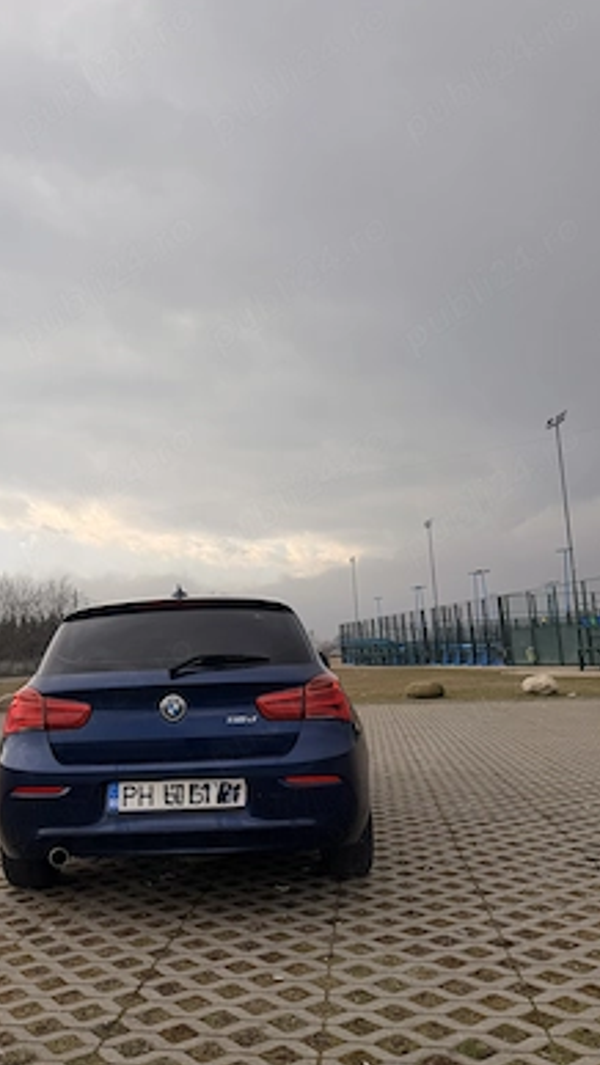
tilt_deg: +8.2
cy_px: 539
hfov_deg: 42.4
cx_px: 201
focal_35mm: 27
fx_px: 763
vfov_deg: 69.8
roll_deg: +2.2
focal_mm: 6.76
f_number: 1.78
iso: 80
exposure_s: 1/3584
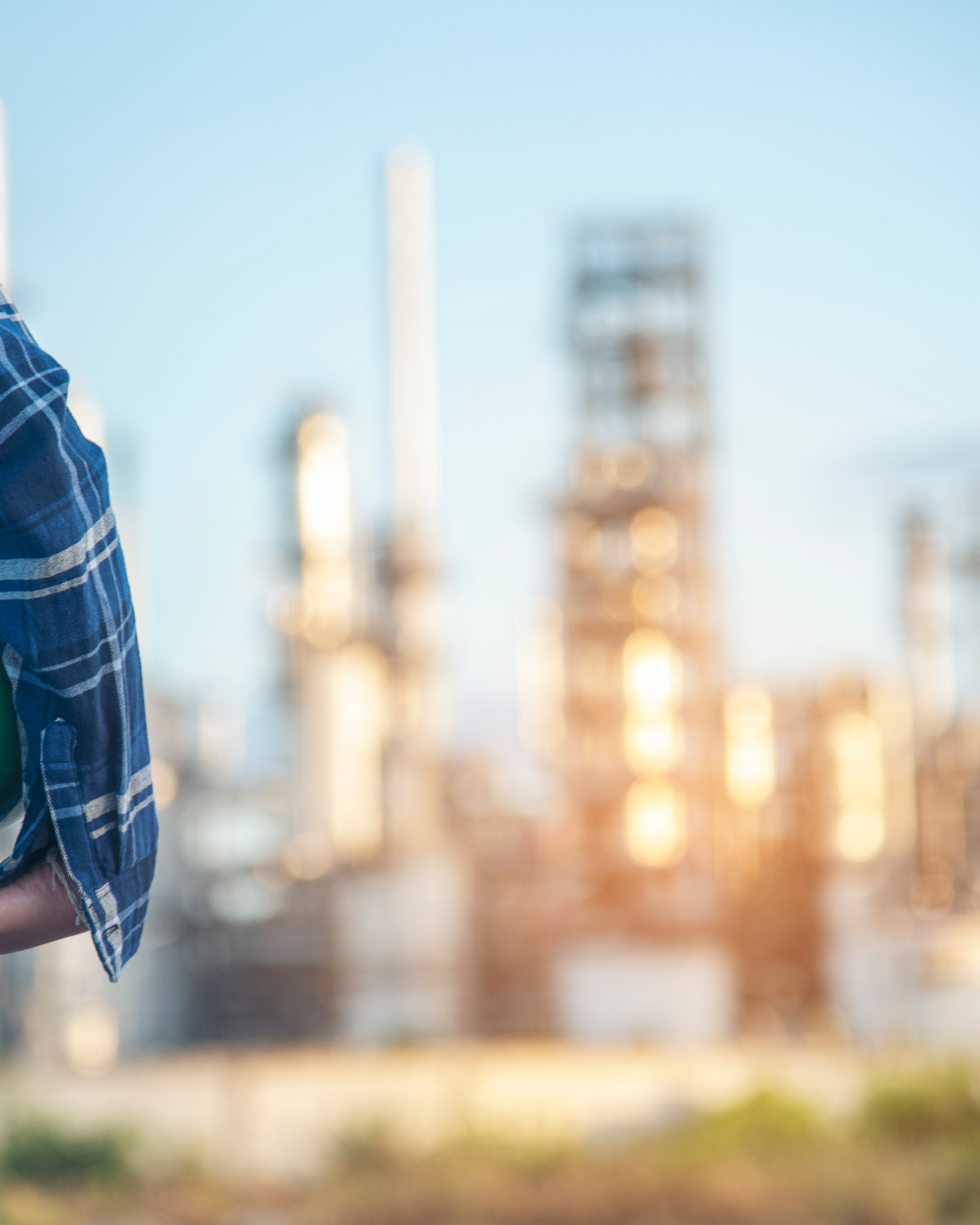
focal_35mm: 169
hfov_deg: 9.1
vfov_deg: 11.4
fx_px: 6128
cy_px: 613
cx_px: 363
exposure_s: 1/200
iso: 250
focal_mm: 120
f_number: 4
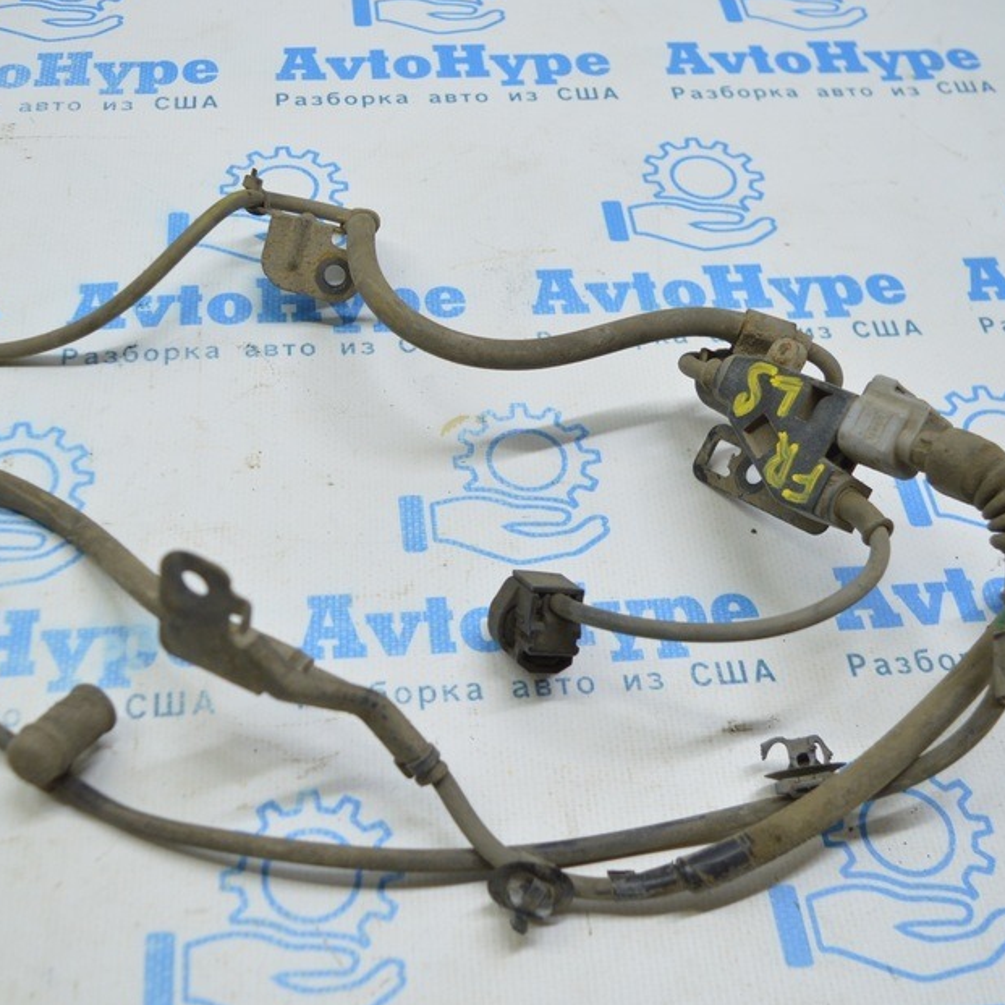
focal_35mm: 42
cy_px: 498
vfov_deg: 40.0
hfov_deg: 39.9
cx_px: 403
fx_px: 1380
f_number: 3.8
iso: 400
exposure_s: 1/80
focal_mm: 20
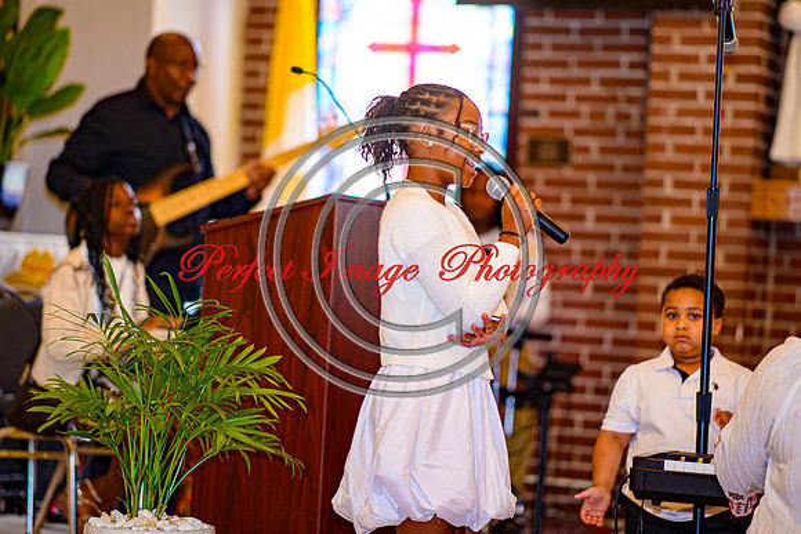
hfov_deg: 16.2
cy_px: 213
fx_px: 2809
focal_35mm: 126
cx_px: 400
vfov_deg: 10.9
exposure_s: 1/100
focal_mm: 105
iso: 180
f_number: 1.4
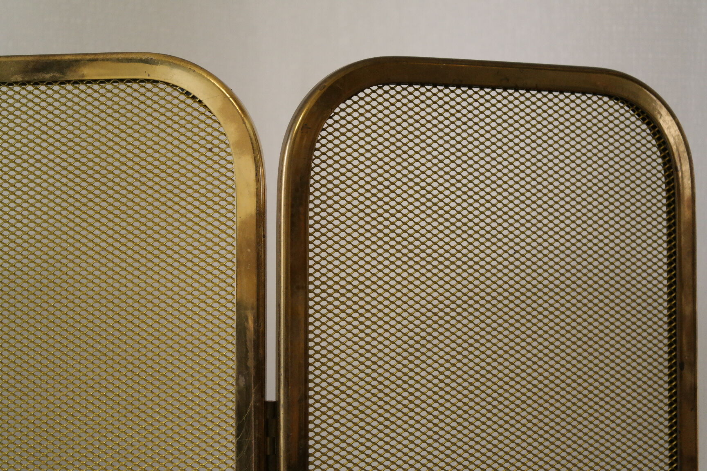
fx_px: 1512
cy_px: 236
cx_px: 354
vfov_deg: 17.7
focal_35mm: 77
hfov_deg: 26.3
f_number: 6.3
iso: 1600
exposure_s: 1/30
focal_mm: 50
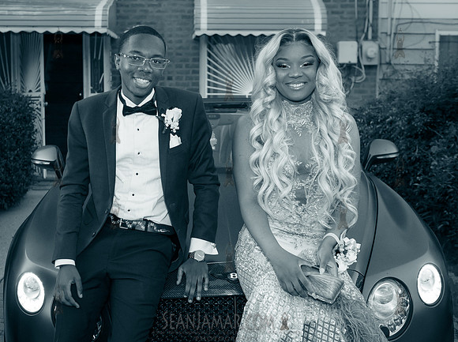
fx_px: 734
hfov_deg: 34.5
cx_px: 183
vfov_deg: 26.2
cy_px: 184
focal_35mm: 56
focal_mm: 48
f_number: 4.5
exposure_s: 1/320
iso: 2000
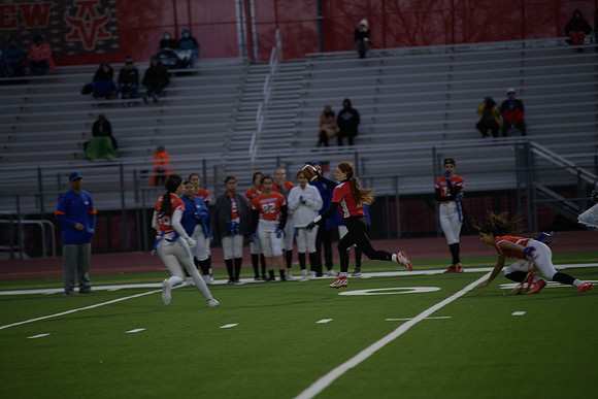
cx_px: 299
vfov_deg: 6.9
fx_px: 3323
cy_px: 200
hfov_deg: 10.3
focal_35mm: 200
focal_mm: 200
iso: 200
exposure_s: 1/200
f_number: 2.8
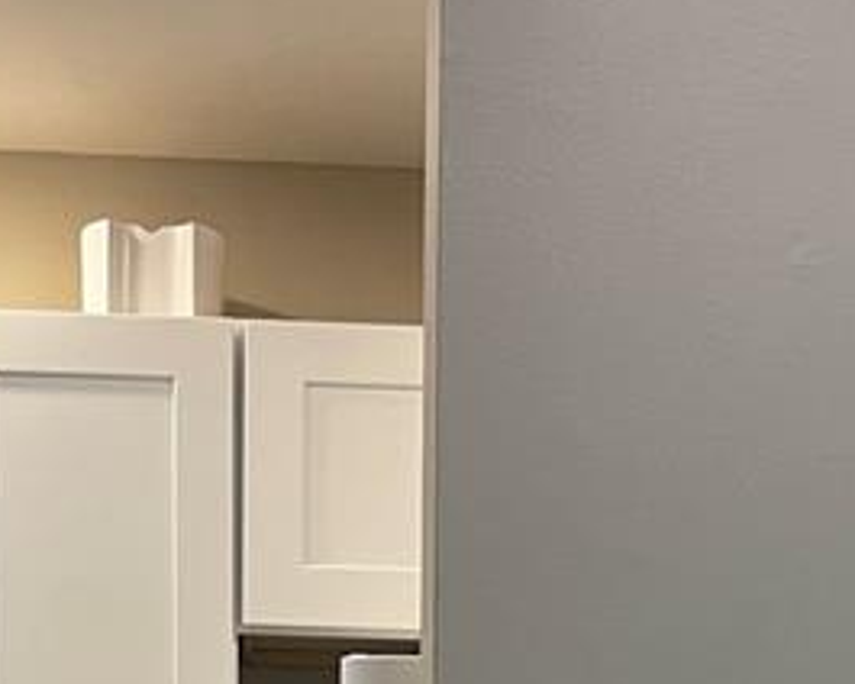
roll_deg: -0.5
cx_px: 423
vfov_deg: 14.2
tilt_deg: -4.0
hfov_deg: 19.6
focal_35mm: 98
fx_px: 2480
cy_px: 1168
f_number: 1.5
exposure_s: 1/60
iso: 125
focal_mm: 5.7
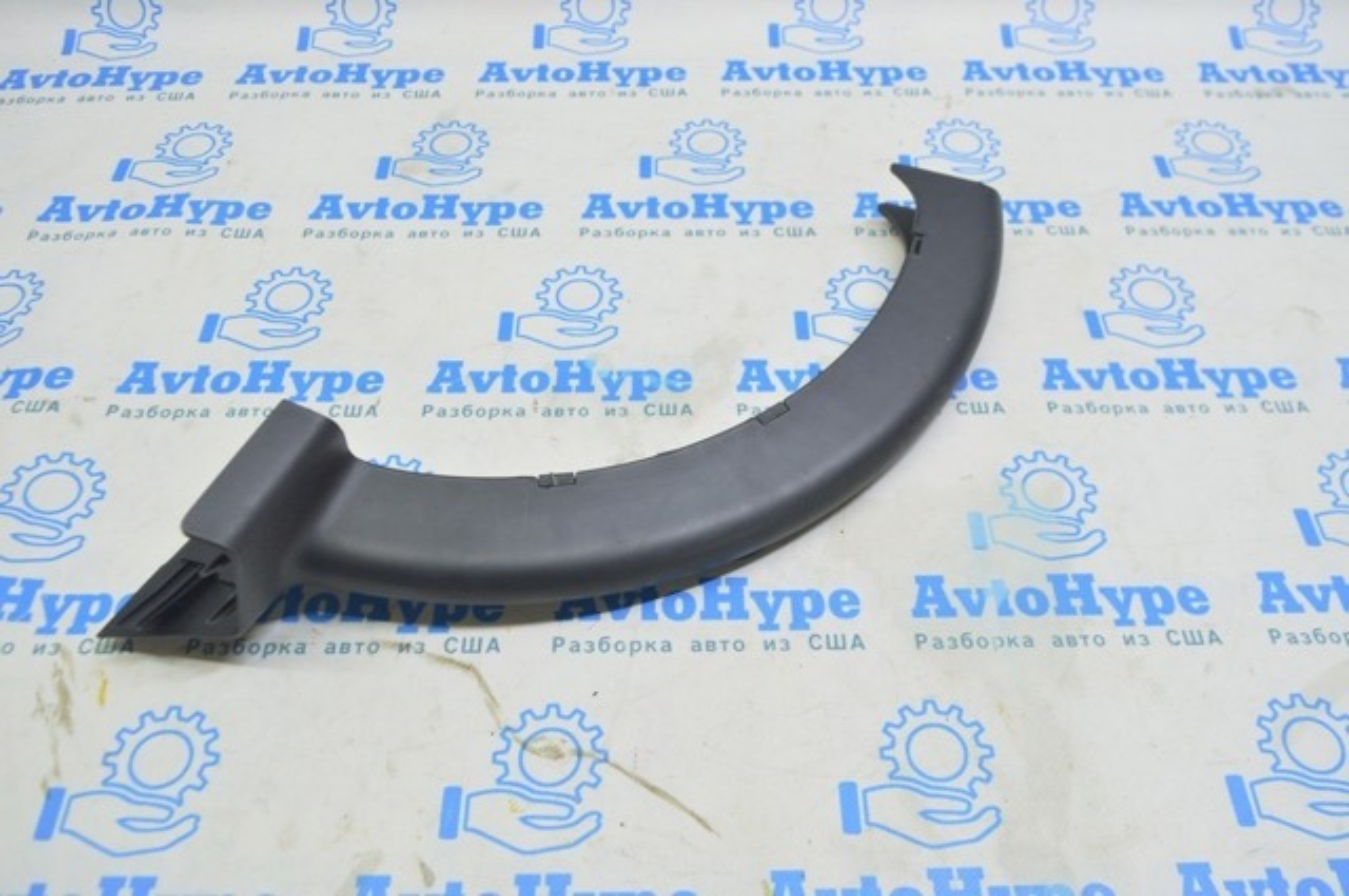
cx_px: 674
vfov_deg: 41.6
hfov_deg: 59.6
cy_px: 448
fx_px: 1179
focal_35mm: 32
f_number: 5.6
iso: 400
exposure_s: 1/20
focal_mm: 21
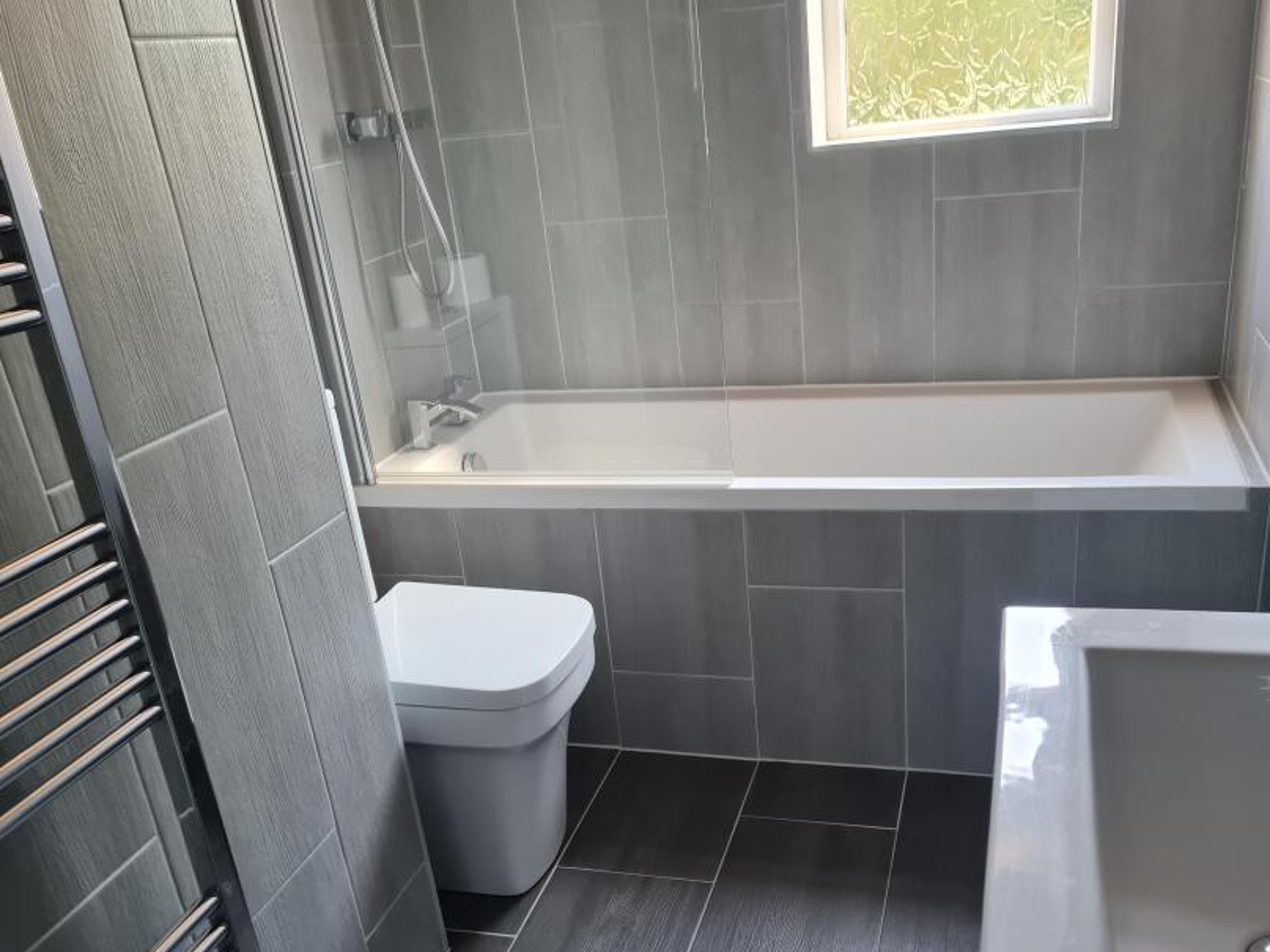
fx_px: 1211
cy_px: 598
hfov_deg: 55.3
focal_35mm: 33
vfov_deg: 42.6
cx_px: 681
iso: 200
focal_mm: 5.4
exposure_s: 1/50
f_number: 1.8
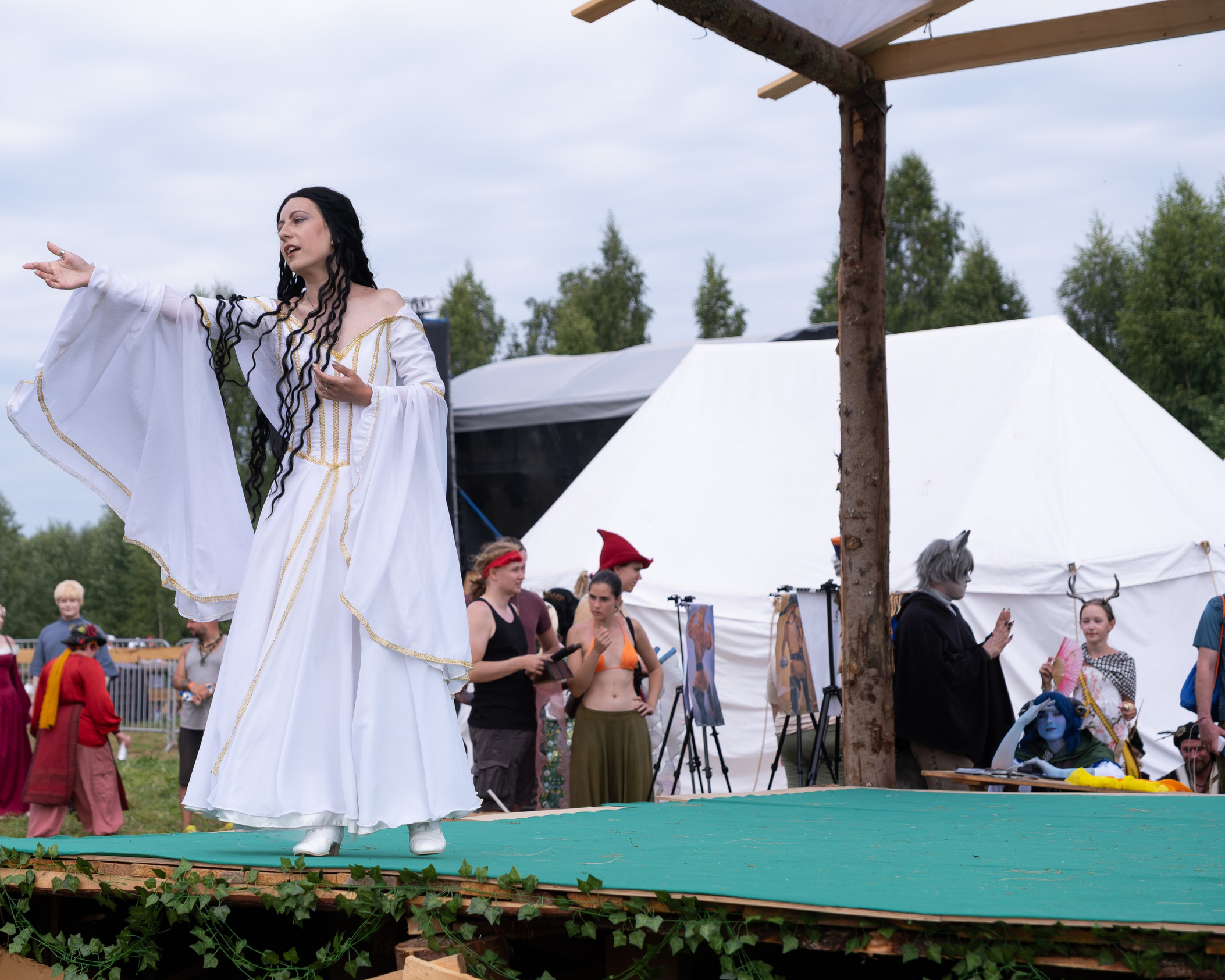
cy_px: 484
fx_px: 2647
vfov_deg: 21.0
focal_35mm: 73
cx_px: 485
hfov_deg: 26.0
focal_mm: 42.7
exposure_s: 1/1000
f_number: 3.6
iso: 160
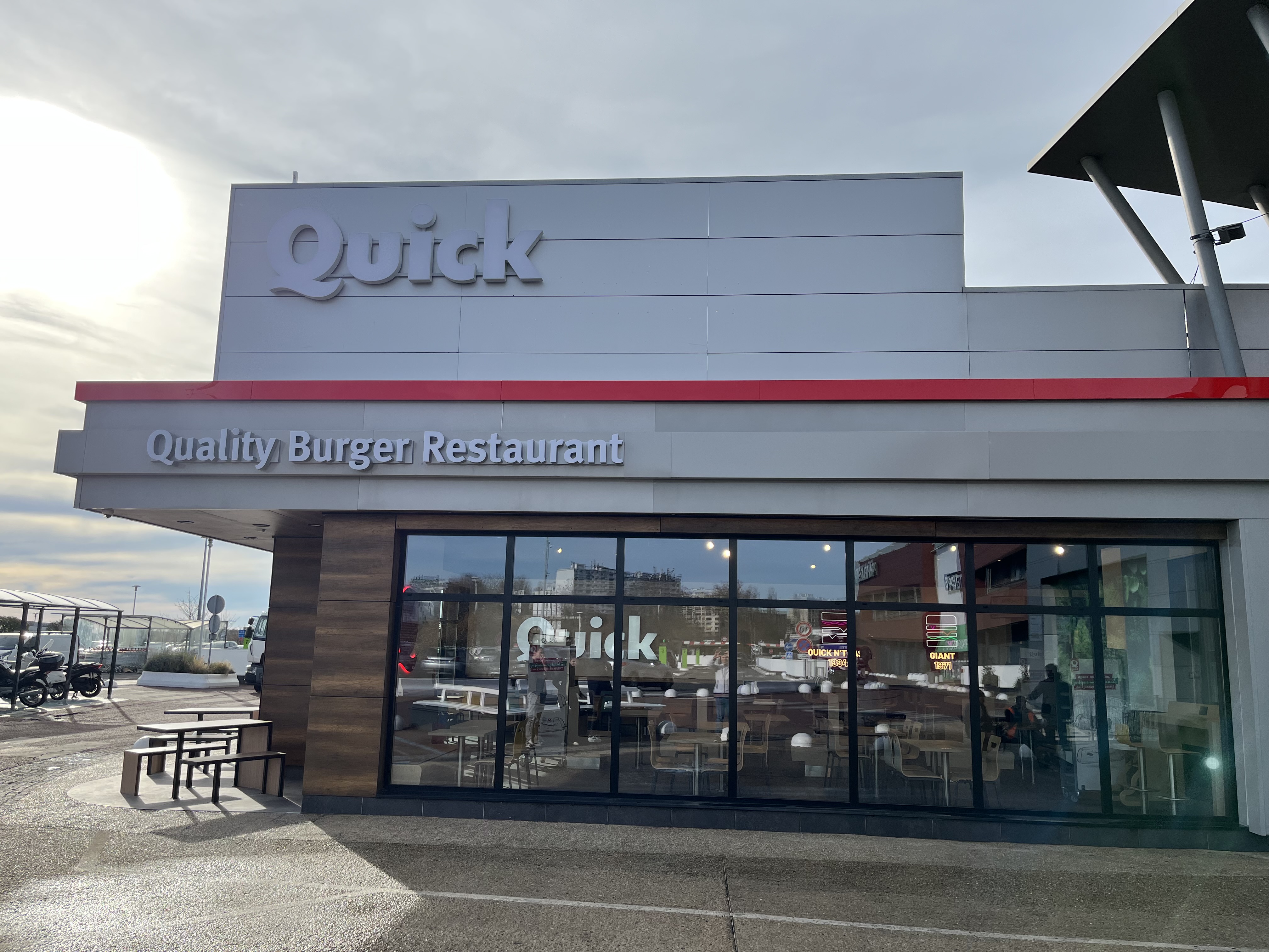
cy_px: 476
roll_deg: -0.3
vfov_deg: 53.1
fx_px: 953
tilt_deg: +10.9
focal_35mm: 26
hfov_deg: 67.3
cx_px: 634
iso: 50
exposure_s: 1/3135
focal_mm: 5.1
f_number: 1.6
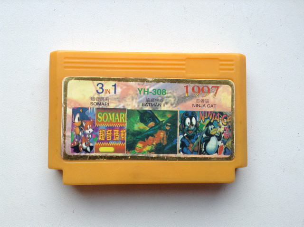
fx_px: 289
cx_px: 152
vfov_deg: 42.8
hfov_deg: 55.4
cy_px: 114
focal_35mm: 33
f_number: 2.4
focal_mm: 3.3
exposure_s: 1/120
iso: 50
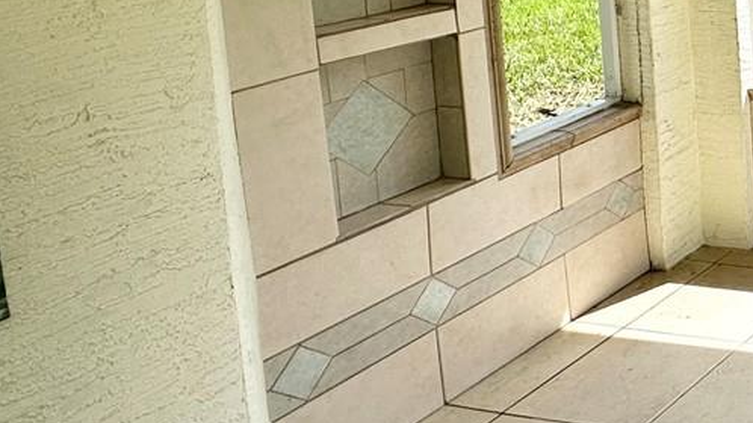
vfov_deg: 22.3
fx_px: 978
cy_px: -103
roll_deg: +0.2
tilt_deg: -7.0
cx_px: 1158
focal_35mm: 49
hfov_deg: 27.3
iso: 40
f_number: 2.2
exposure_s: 1/545
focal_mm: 2.22
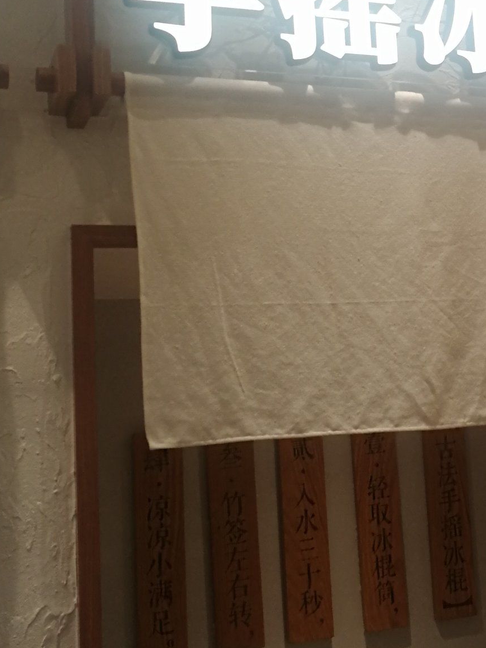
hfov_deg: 21.9
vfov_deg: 30.2
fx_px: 1198
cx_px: 515
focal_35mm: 64
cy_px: 247
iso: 100
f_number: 2.2
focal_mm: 3.84
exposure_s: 1/100
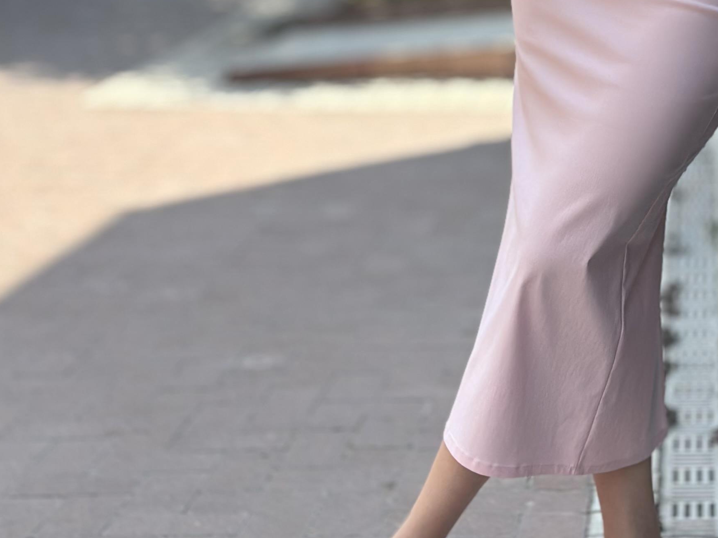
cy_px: -25
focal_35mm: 111
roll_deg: +0.9
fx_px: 2302
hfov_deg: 17.6
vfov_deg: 13.1
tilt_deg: -7.7
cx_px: 575
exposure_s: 1/2028
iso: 80
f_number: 1.78
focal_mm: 6.86
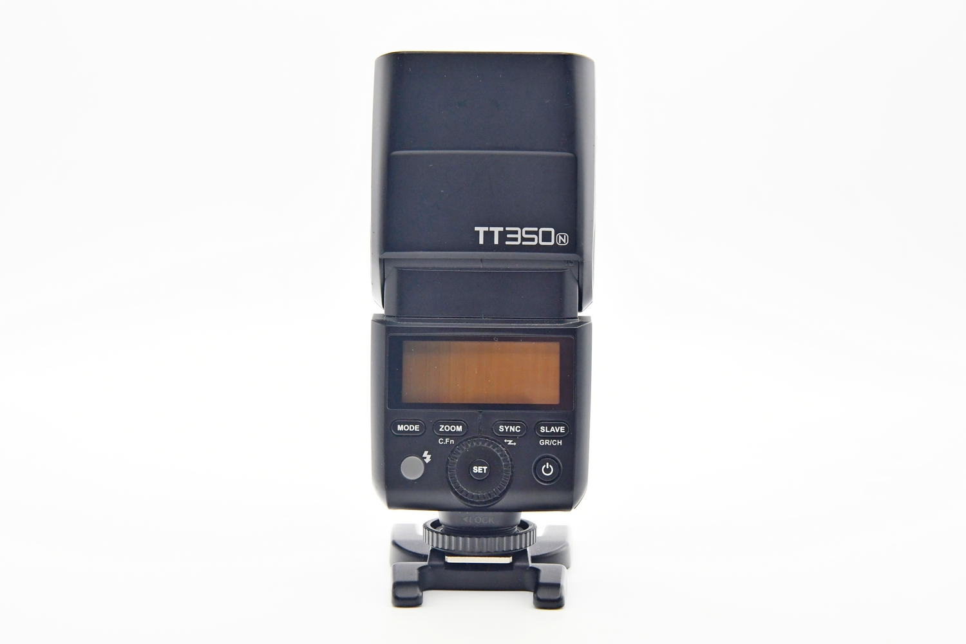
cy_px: 322
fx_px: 1771
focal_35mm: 66
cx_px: 483
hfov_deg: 30.5
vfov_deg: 20.6
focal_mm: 44
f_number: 8
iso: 1250
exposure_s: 1/125
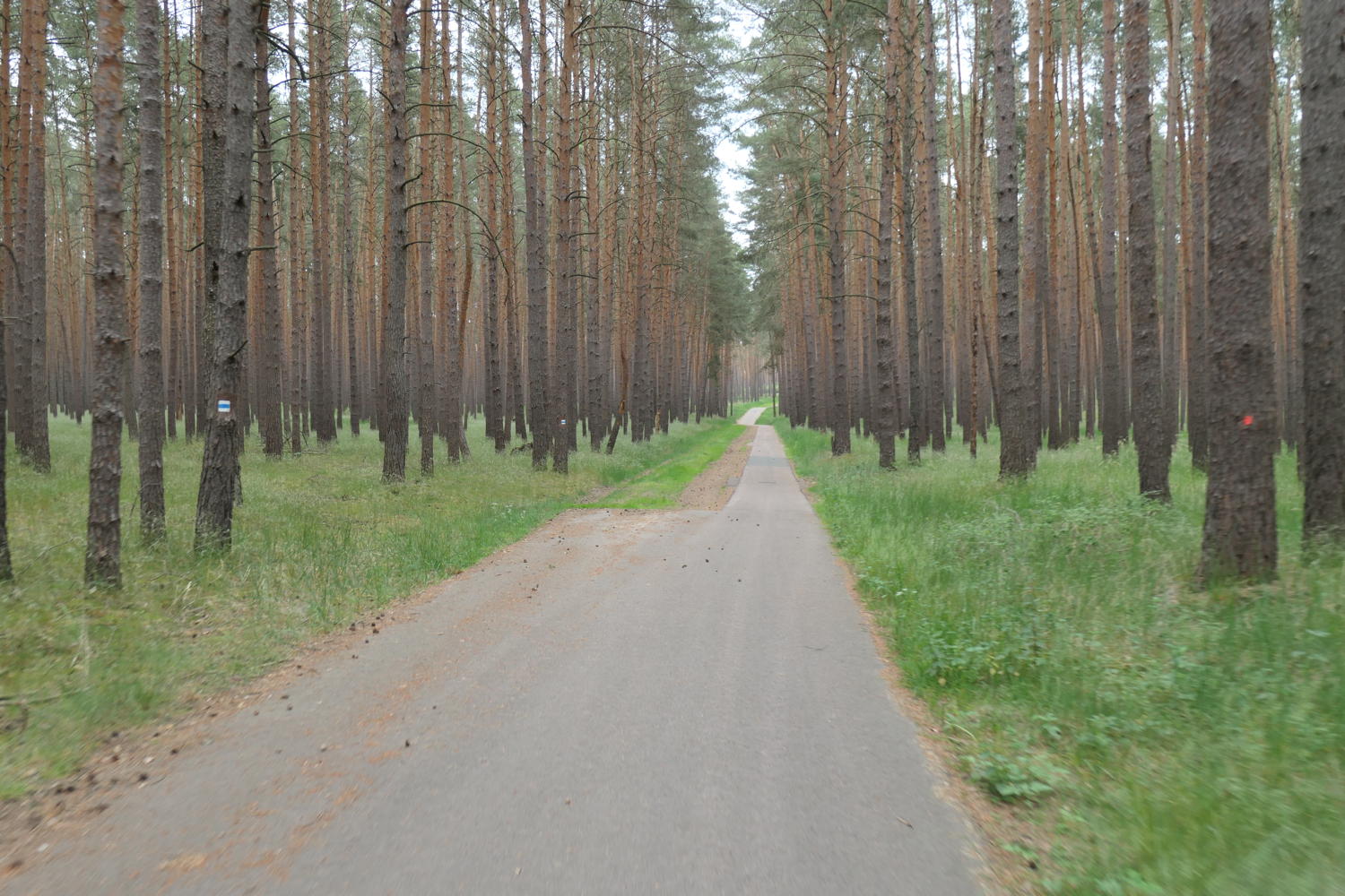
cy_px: 448
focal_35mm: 29
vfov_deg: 45.0
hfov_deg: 63.7
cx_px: 672
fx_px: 1083
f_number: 3.5
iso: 200
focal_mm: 10.8
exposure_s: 1/160
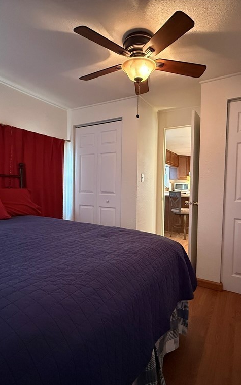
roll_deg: -1.1
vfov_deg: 85.1
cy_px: 194
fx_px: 210
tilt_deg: -1.4
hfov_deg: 59.6
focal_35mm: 20
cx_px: 127
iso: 800
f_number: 2.2
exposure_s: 1/60
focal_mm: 2.22
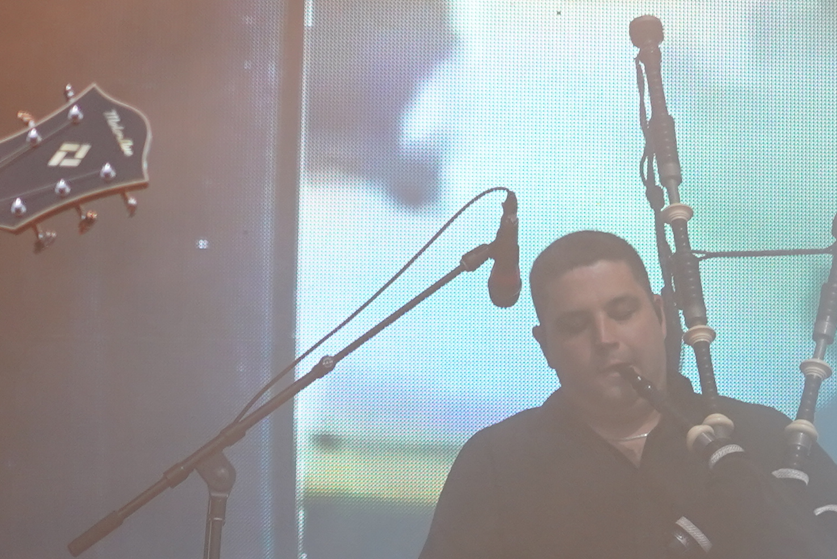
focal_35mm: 244
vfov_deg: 5.6
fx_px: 5674
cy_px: 412
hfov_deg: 8.3
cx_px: 1007
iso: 640
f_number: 4
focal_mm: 60
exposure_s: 1/160
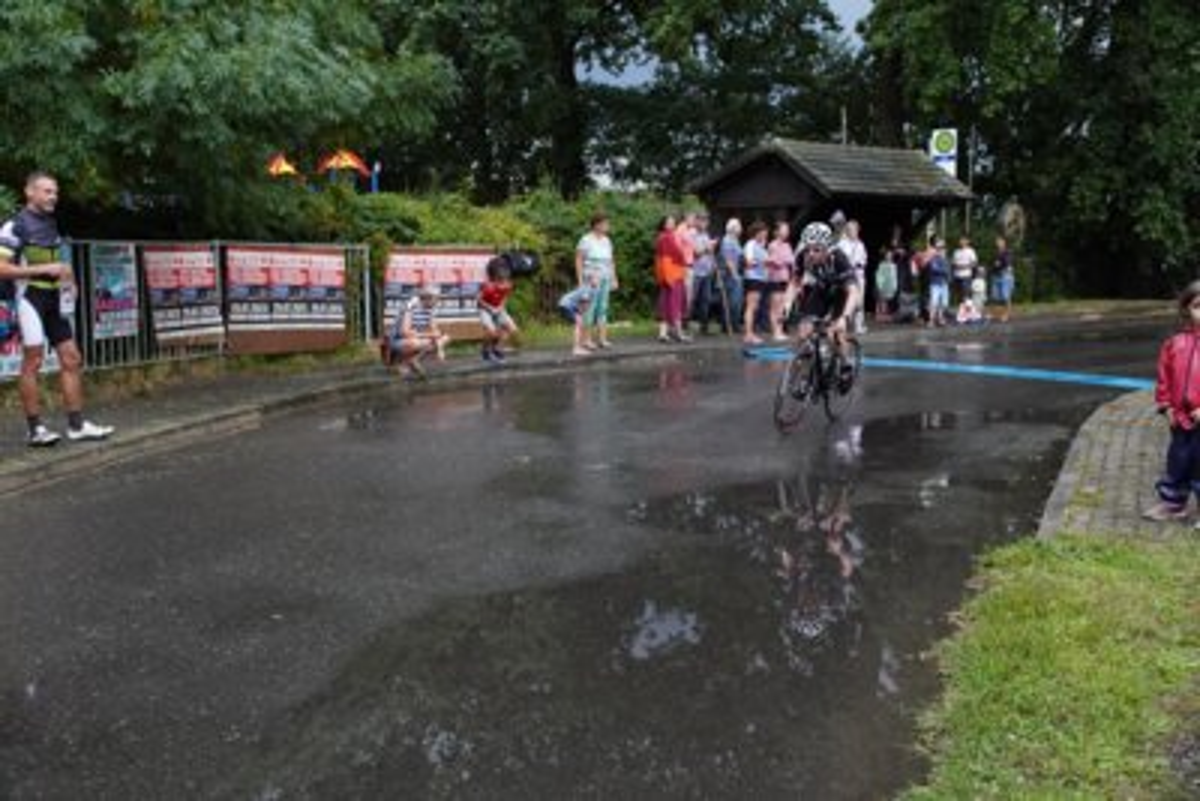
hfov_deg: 49.5
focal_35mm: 39
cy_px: 400
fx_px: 1300
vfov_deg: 34.2
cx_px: 600
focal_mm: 26
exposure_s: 1/640
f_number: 6.3
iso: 2500
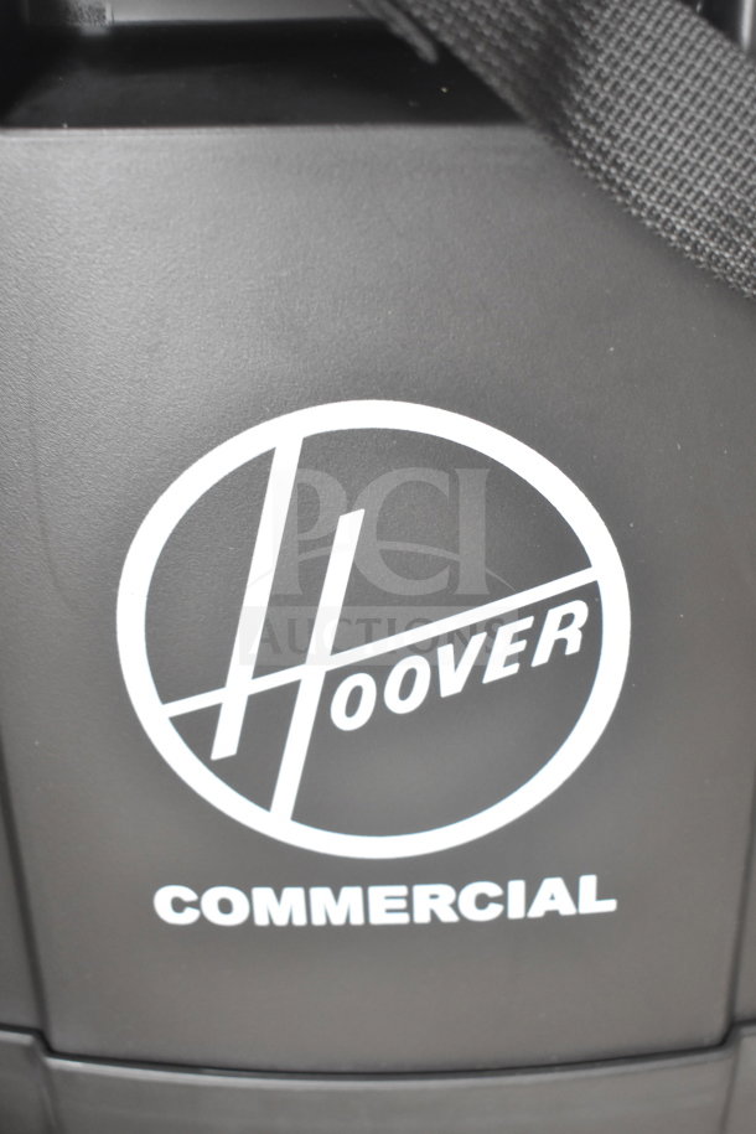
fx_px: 1370
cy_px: 567
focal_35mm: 44
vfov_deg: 45.0
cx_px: 378
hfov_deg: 30.8
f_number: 4.2
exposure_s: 1/50
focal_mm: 29
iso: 1600
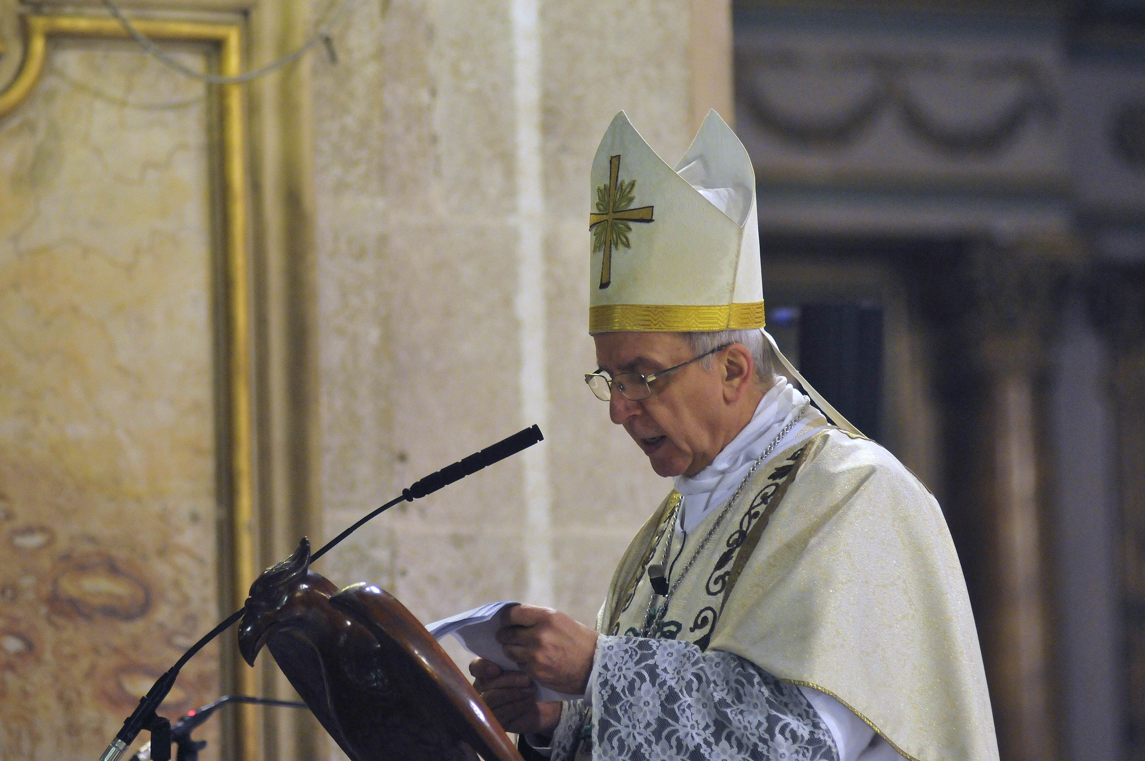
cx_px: 572
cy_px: 380
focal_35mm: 232
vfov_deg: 5.9
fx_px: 7386
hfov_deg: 8.9
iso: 2000
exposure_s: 1/100
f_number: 2.8
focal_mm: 155
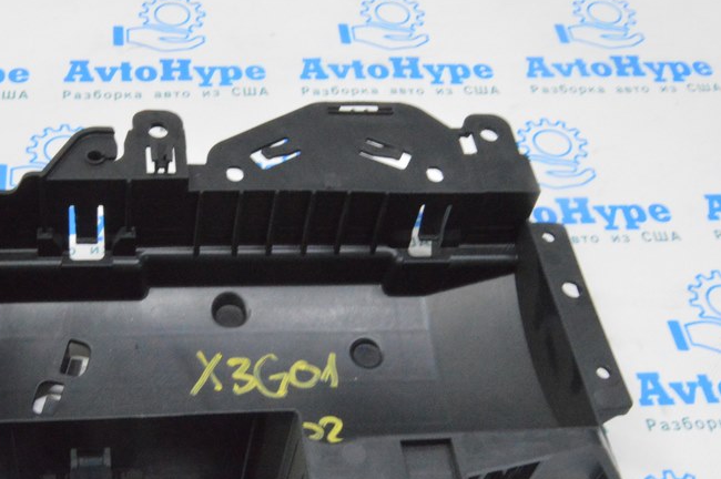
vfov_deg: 25.8
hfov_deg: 37.7
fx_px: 1040
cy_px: 310
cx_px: 231
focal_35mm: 52
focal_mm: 22
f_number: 20
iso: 6400
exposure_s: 1/15
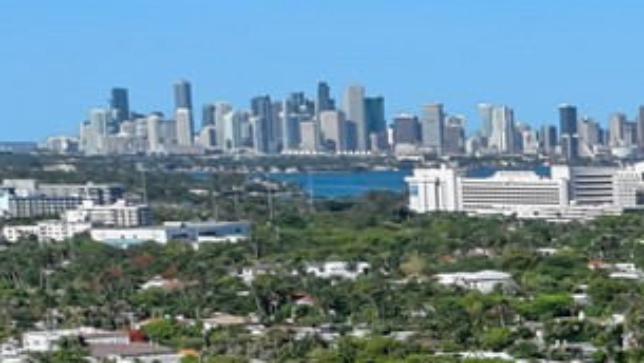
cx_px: 1263
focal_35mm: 137
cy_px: 608
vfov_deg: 8.6
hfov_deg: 13.5
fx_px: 2341
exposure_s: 1/2500
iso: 110
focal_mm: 12.29
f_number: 2.8
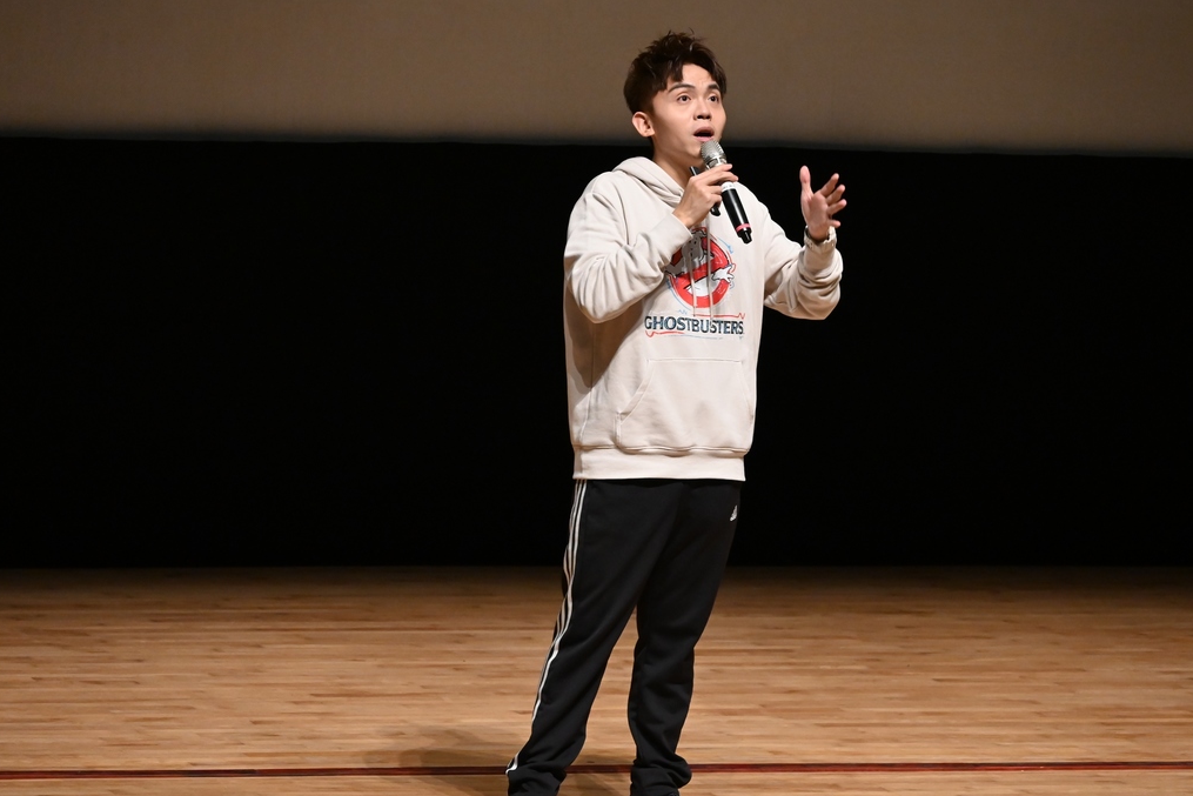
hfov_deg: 9.3
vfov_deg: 6.2
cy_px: 428
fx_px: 7344
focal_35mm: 222
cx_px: 652
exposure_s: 1/200
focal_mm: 125
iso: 2500
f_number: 5.3
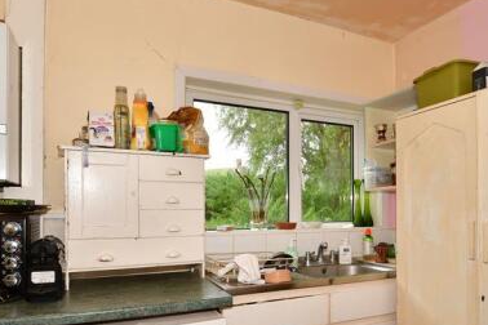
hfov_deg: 69.0
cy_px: 213
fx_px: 352
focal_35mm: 26
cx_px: 279
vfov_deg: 48.8
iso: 200
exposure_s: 1/50
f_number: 7.1
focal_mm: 10
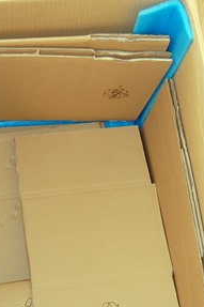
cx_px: 49
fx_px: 587
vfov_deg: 29.2
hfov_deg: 19.6
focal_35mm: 69
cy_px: 184
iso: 400
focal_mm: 22
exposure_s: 1/60
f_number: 3.8
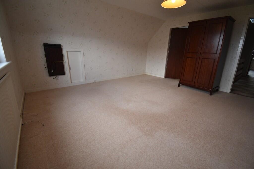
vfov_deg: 77.3
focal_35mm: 15
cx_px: 127
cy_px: 84
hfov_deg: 100.4
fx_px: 106
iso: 800
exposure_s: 1/160
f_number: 4.5
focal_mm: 10
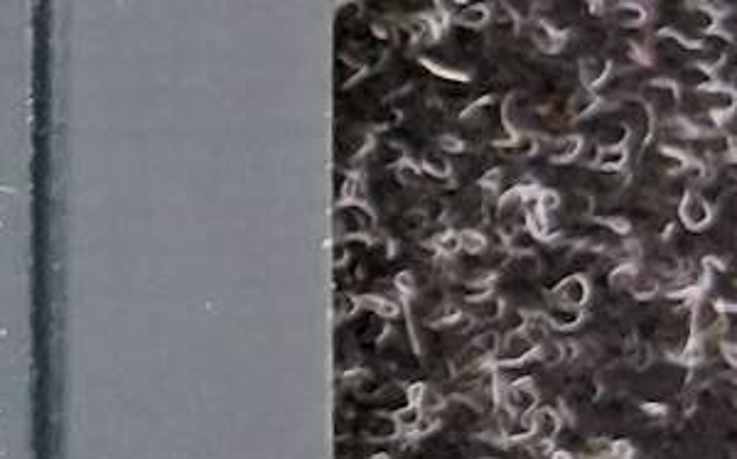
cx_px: -364
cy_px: 295
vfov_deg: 8.9
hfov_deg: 13.4
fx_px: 2950
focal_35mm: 147
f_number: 1.8
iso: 500
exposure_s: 1/50
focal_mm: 3.98
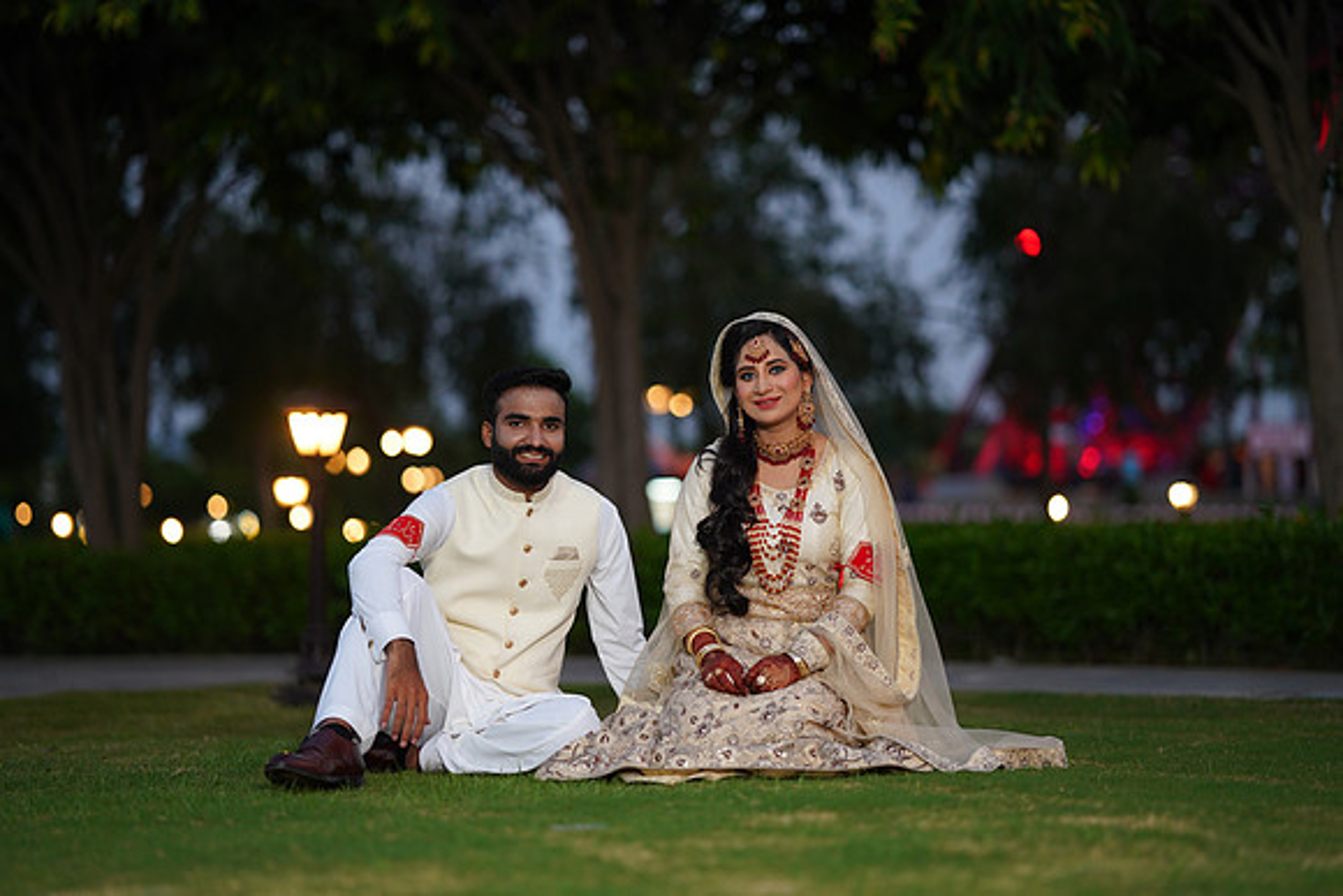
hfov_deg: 23.9
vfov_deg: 16.1
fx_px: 3172
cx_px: 672
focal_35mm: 85
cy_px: 448
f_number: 1.4
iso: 640
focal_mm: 85
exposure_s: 1/200
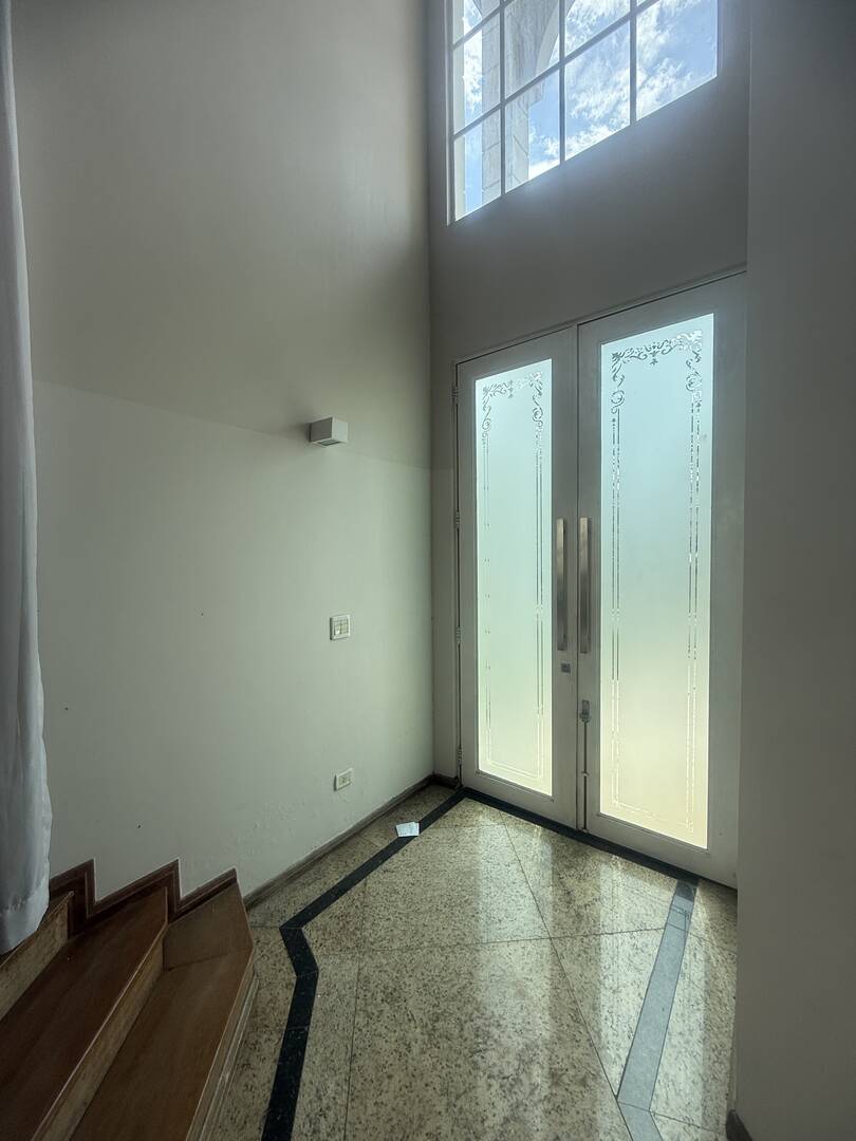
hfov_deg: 85.7
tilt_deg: -1.6
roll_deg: -0.9
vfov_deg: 102.1
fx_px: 462
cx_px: 428
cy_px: 570
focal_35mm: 14
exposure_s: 1/368
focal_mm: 2.22
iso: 50
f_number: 2.2
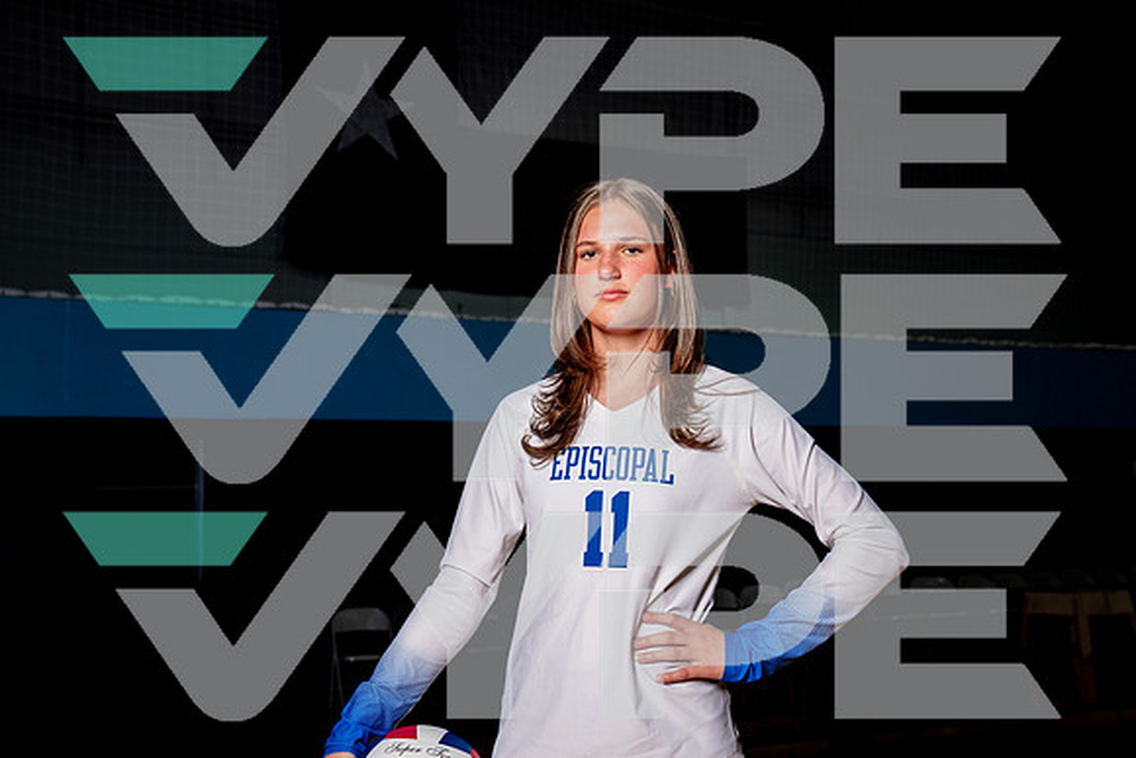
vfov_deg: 32.6
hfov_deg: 47.3
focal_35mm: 41
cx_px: 568
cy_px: 379
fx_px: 1298
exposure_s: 1/200
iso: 250
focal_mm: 40
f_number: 5
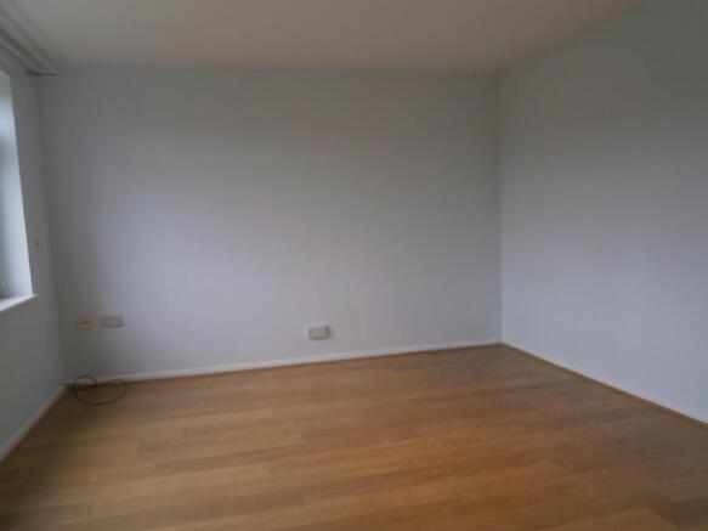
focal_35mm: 26
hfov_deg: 67.3
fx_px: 532
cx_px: 354
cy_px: 266
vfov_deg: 53.0
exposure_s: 1/80
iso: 80
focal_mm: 4.7
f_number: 2.8
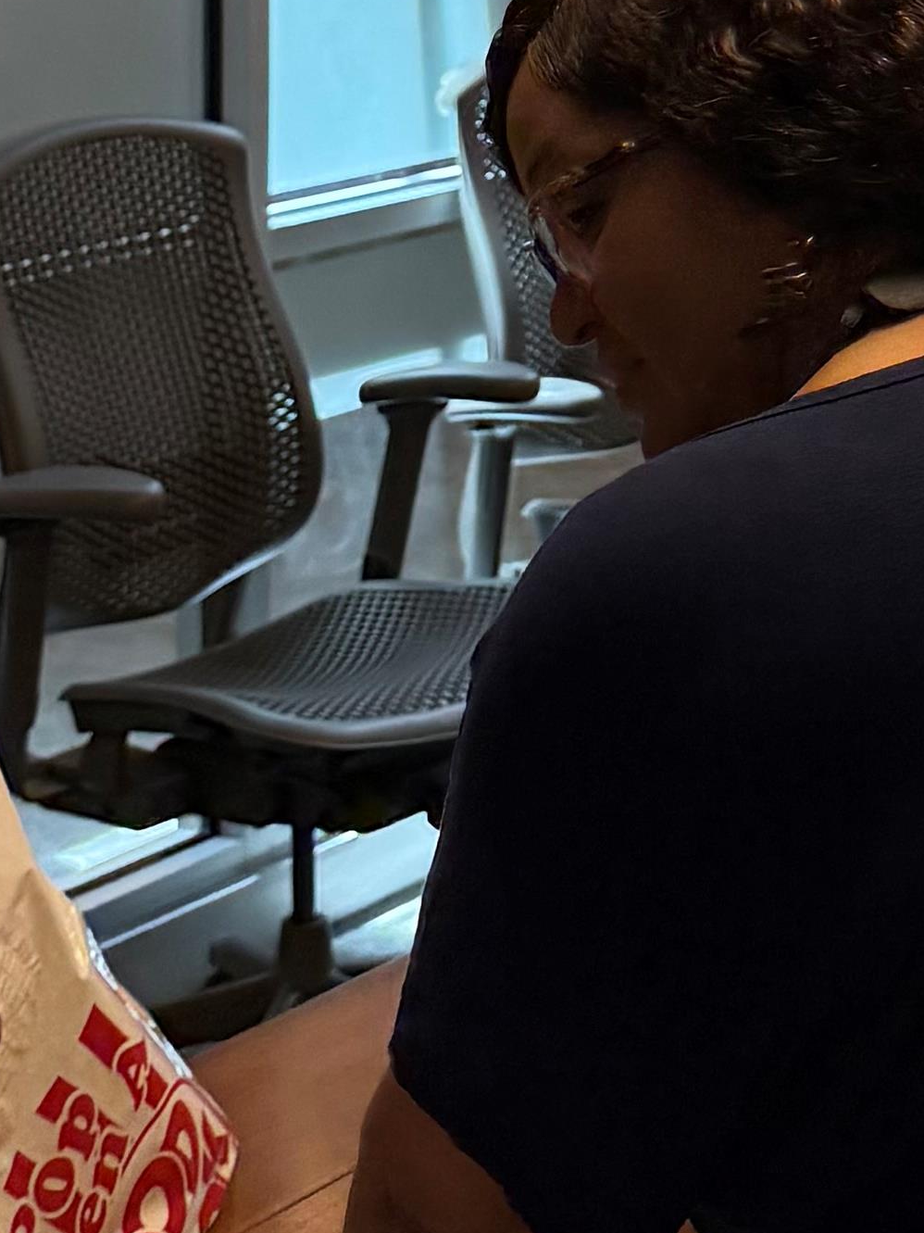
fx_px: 3666
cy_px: -258
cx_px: 1219
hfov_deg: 13.8
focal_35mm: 103
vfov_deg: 18.1
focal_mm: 6.76
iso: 250
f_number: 1.78
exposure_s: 1/120
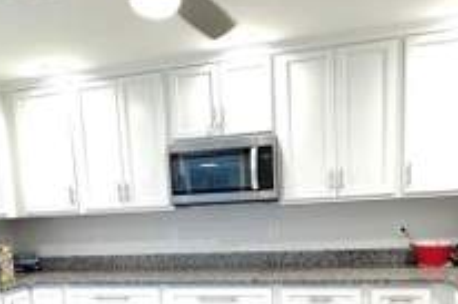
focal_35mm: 34
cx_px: 213
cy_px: 264
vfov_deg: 36.8
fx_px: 432
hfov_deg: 55.8
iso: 200
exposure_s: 1/120
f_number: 2.2
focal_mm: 2.22
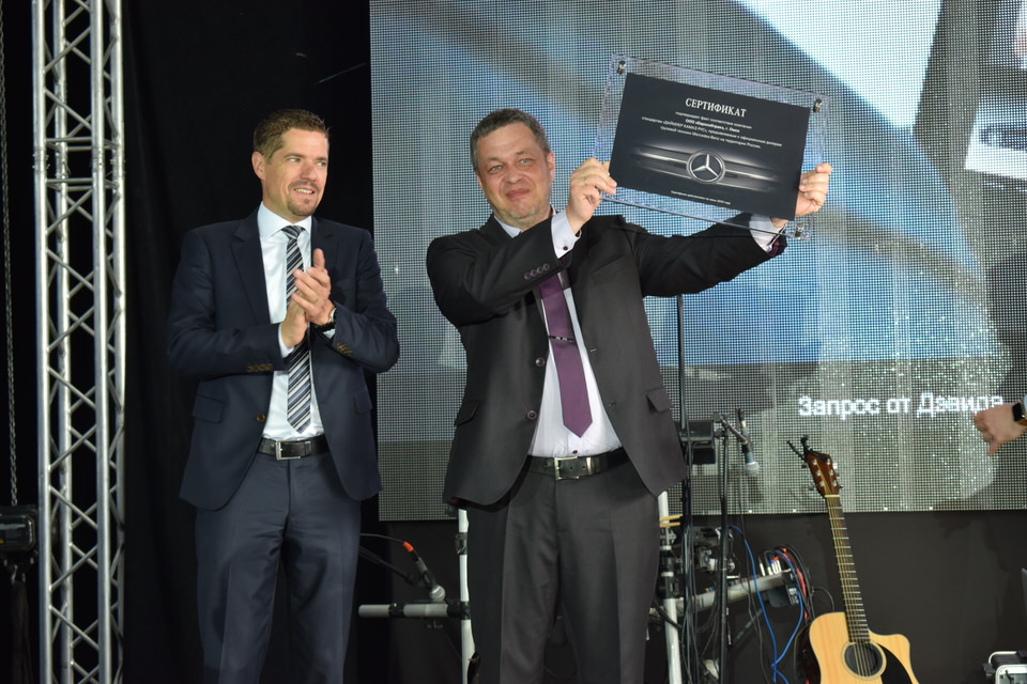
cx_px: 514
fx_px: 2353
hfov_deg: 24.6
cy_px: 342
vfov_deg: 16.6
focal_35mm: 82
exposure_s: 1/60
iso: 450
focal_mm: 55
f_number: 5.6
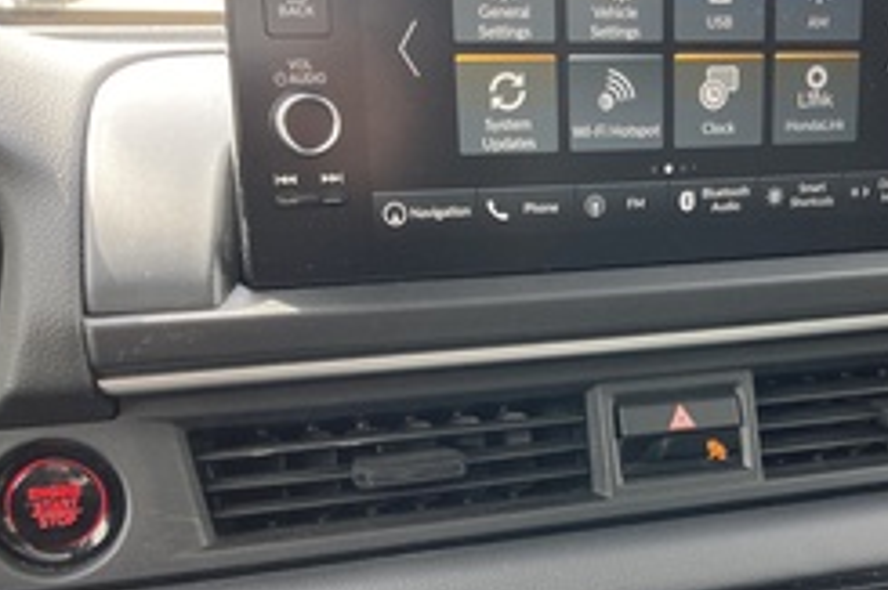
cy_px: 393
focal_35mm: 50
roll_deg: -3.0
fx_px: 1232
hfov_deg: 38.8
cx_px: 645
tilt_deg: -18.2
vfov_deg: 26.8
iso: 50
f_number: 1.8
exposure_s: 1/121
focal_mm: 3.99
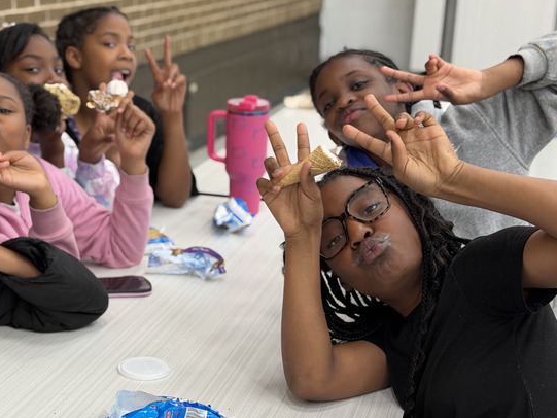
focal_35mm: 71
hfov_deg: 27.1
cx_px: 161
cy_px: 237
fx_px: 1143
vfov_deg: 20.7
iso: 125
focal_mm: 6.76
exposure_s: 1/60
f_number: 1.78
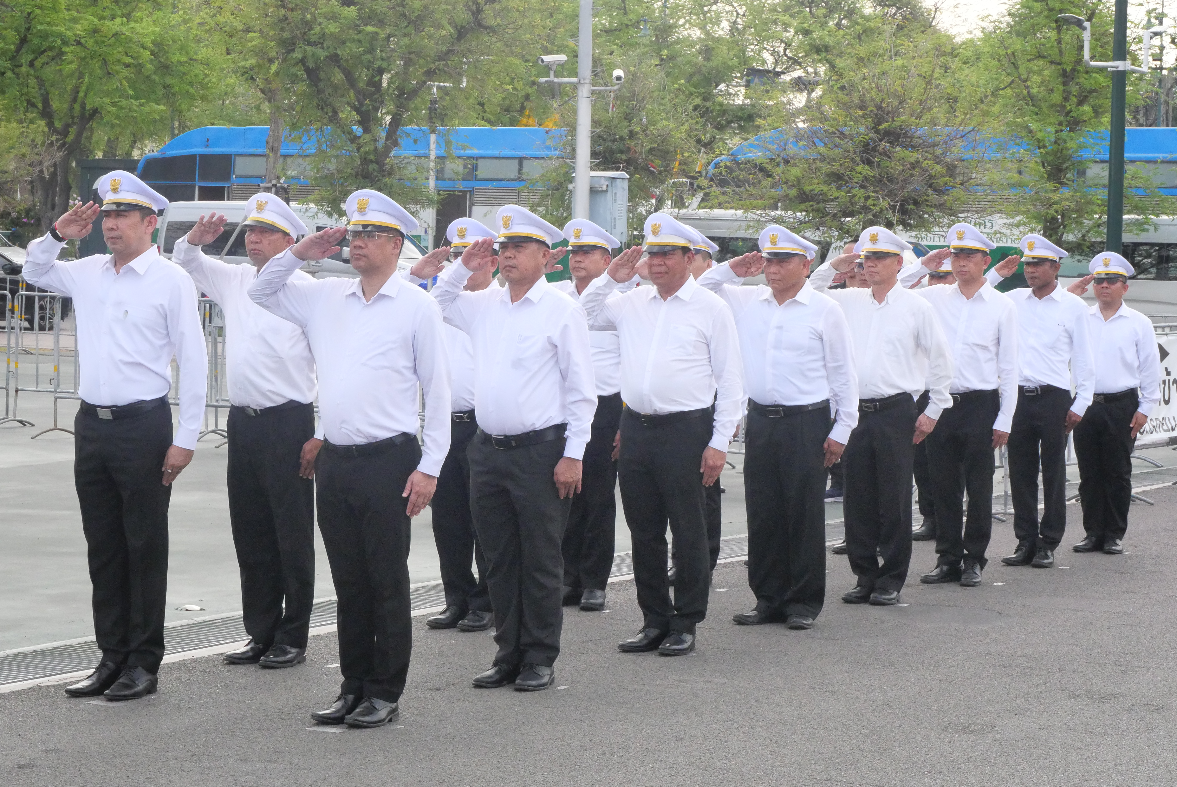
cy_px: 394
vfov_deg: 15.4
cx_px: 588
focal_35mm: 89
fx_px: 2912
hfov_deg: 22.9
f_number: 11
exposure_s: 1/1300
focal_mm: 43
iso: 3200
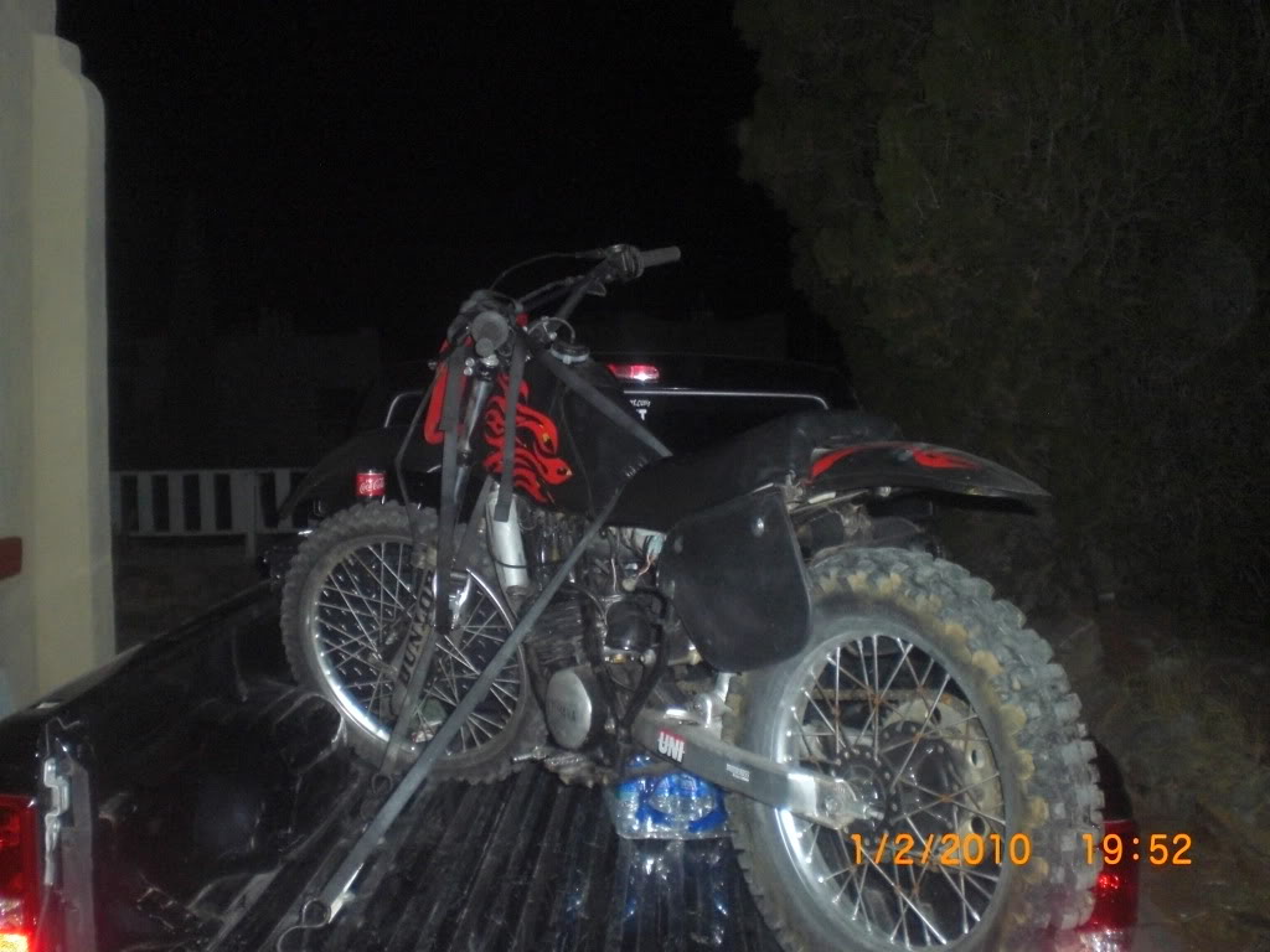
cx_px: 635
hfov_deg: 49.0
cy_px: 476
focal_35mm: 38
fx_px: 1394
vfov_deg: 37.7
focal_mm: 6.3
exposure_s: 1/60
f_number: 3.1
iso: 200
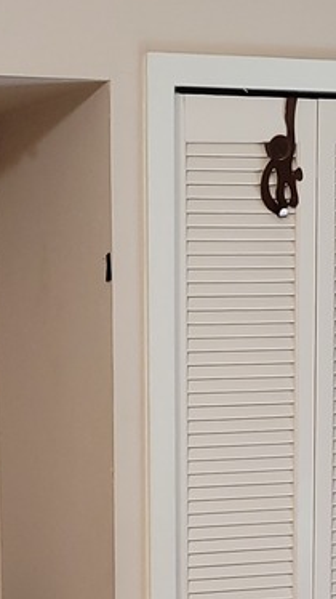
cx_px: 133
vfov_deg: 19.0
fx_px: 1729
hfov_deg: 11.1
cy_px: 620
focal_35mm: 109
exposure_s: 1/24
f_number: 1.8
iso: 100
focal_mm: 5.4
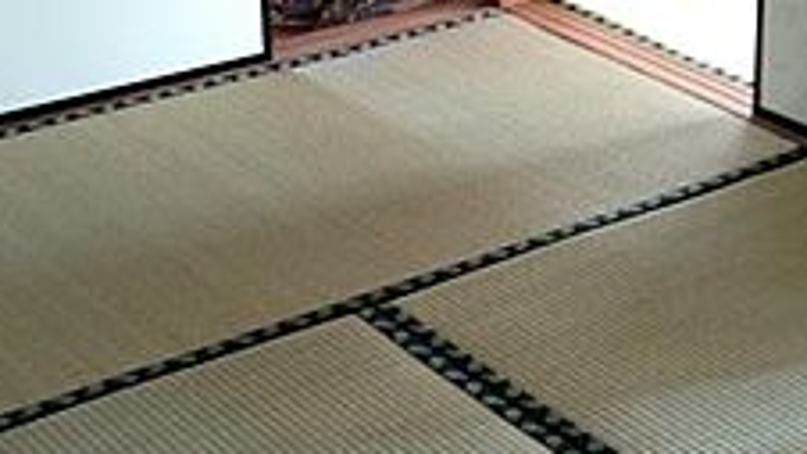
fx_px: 2182
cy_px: 114
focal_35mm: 102
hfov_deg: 20.7
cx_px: 661
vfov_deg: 11.8
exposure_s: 1/20
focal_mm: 4.13
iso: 64
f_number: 2.4
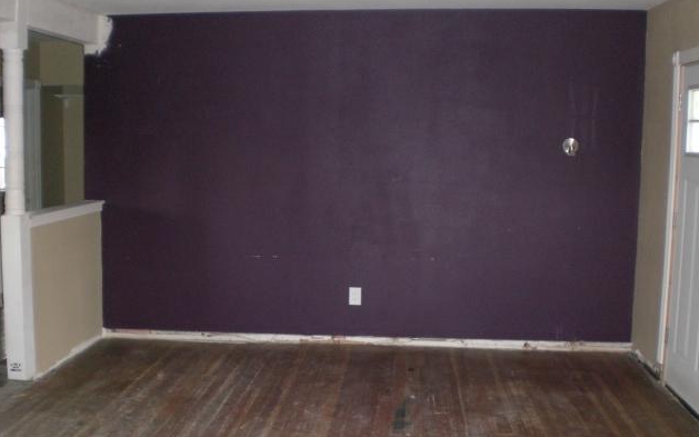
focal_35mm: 41
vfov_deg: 31.2
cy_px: 226
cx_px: 352
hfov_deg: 48.2
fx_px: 781
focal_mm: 6.3
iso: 200
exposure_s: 1/60
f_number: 3.1
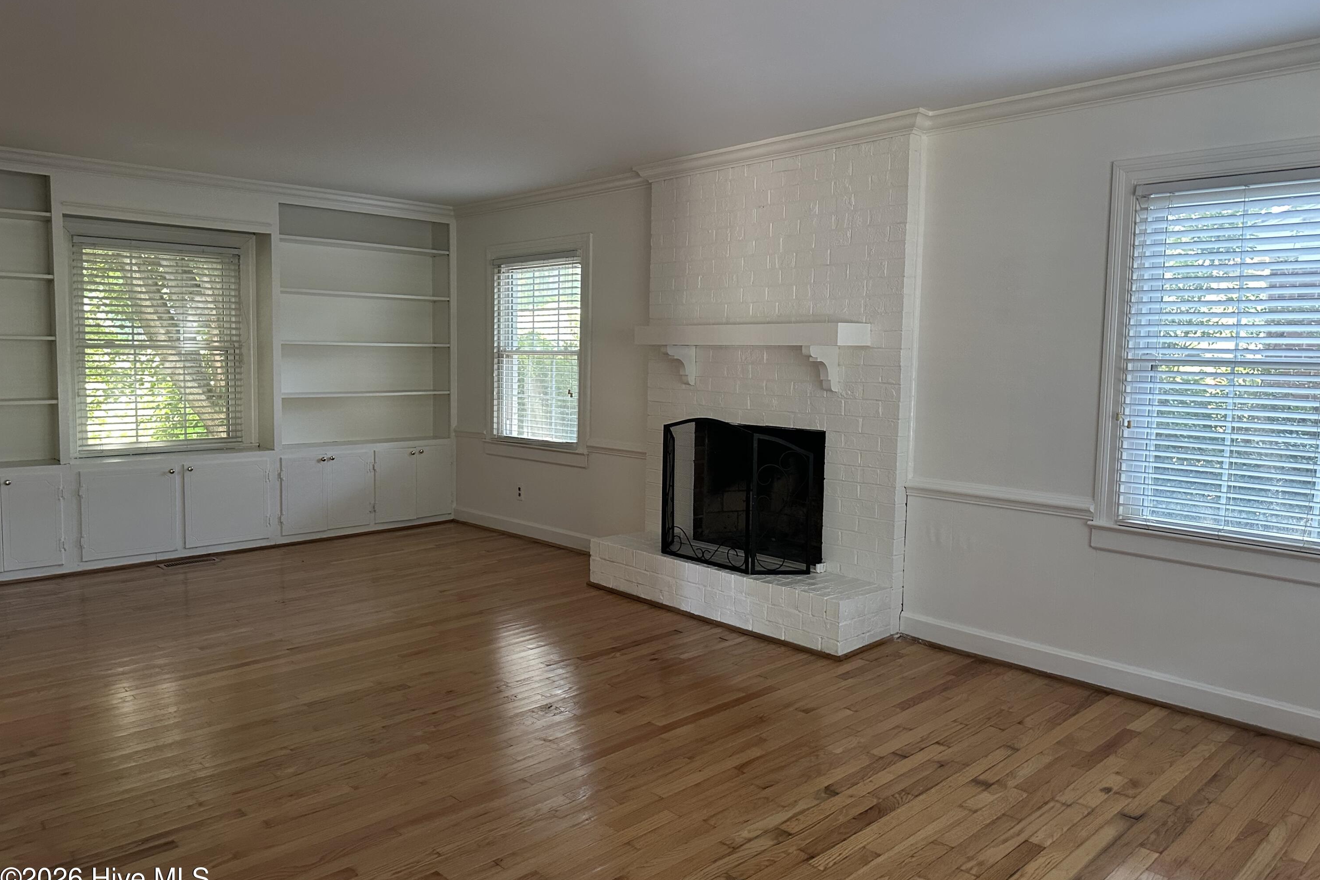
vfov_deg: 51.3
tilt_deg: -4.3
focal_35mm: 25
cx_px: 659
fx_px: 917
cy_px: 428
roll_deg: -1.7
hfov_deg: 71.5
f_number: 1.78
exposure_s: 1/60
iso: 400
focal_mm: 6.86
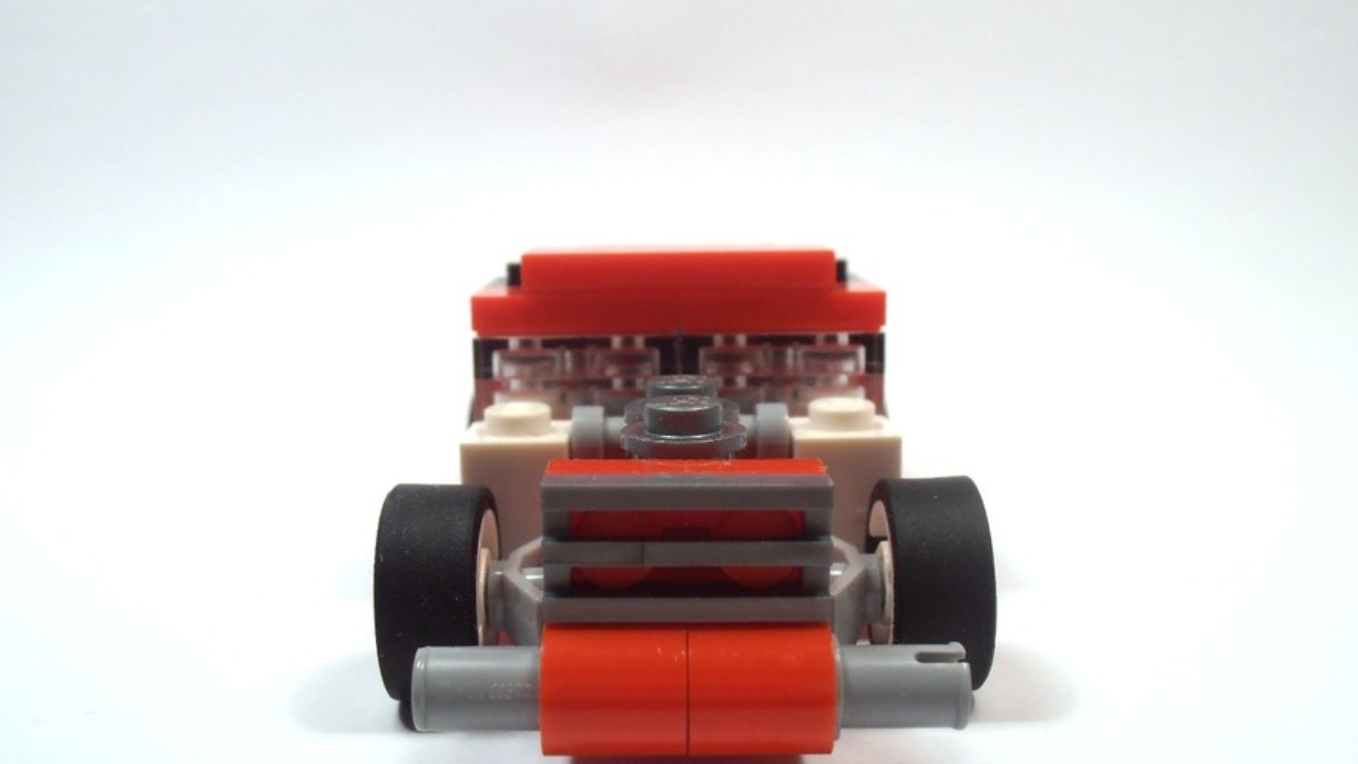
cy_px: 459
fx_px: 1476
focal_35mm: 41
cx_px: 684
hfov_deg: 49.4
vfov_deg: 28.9
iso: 80
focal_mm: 6.61
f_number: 3.9
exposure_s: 1/60
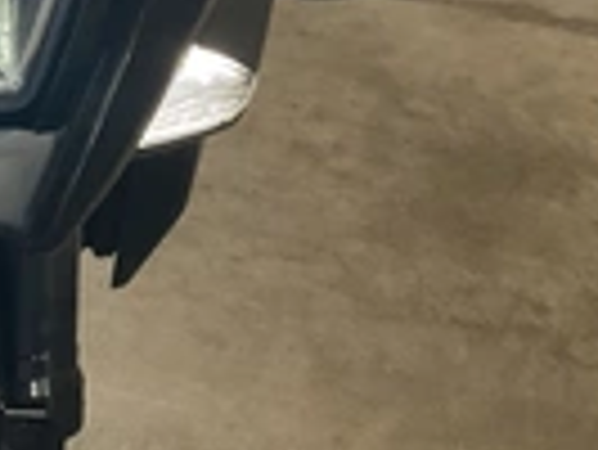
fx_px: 1504
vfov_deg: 16.4
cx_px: -90
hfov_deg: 21.2
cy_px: -58
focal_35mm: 87
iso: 80
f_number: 1.8
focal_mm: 3
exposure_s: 1/60
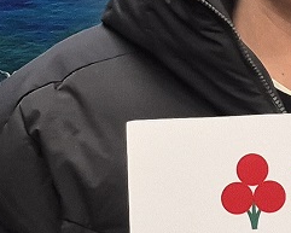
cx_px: 318
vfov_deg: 8.3
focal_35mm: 186
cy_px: 58
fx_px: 1603
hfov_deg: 10.3
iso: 160
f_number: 1.8
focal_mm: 5.4
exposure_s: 1/120
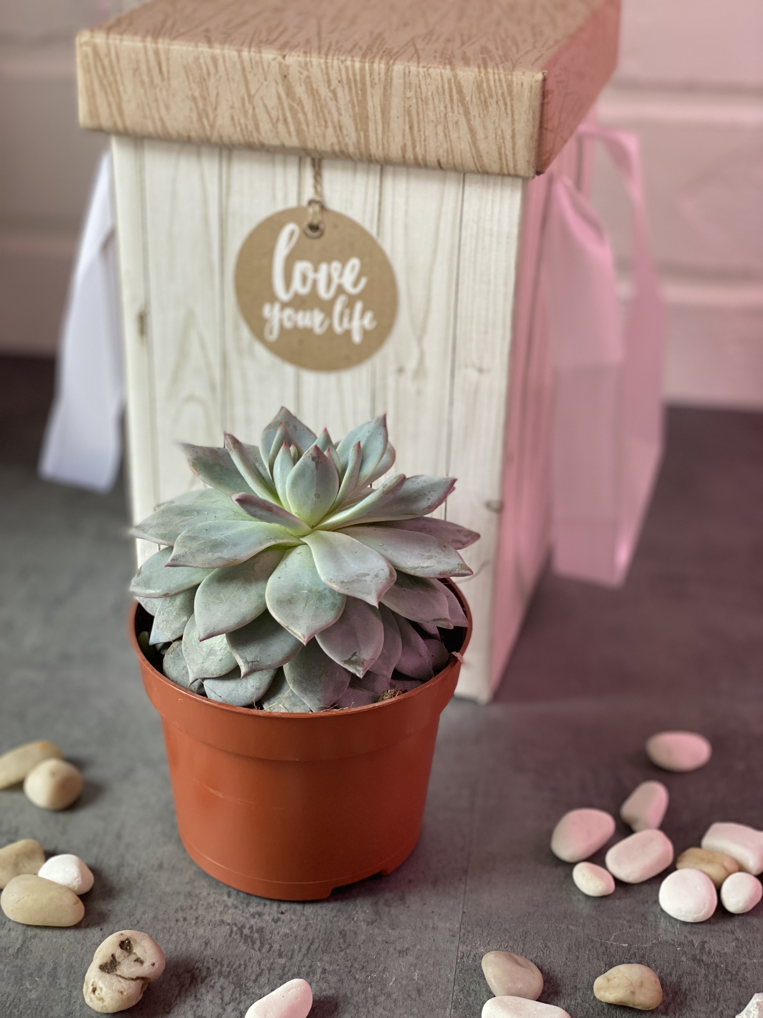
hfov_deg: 28.0
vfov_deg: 36.8
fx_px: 1528
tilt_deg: -29.1
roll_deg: -3.1
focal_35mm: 52
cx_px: 382
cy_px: 509
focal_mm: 6
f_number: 2
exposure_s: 1/100
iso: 125
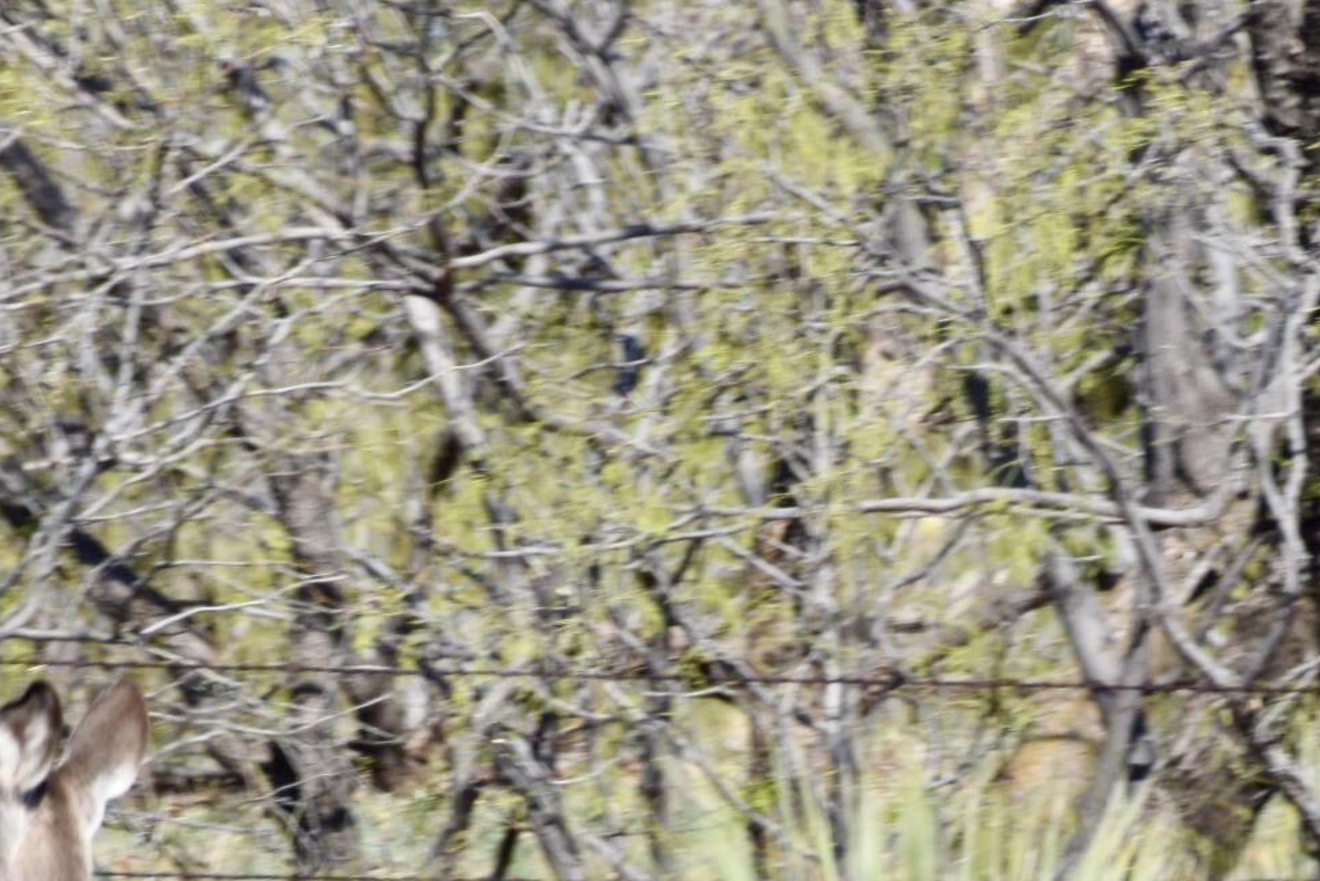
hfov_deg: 0.9
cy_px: 1044
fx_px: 84683
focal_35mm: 2309
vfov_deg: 0.6
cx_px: 843
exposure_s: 1/500
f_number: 8
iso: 200
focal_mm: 500
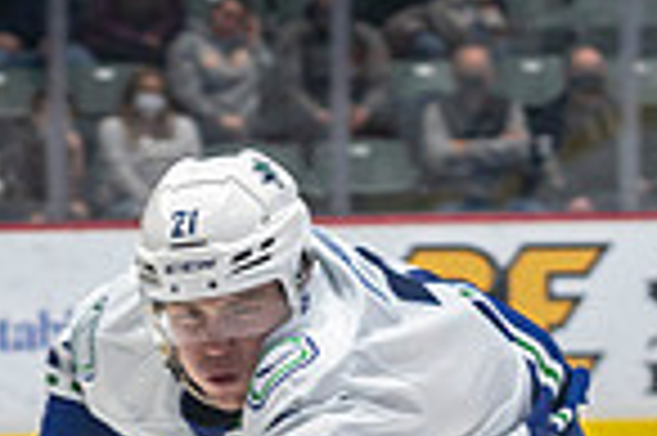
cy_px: 578
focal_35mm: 292
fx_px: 5323
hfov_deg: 7.0
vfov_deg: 4.7
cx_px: -284
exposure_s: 1/500
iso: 1600
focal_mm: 70
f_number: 4
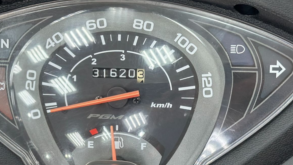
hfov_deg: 24.4
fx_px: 676
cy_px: 104
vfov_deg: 13.9
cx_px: 129
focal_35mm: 87
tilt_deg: -67.7
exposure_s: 1/120
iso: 250
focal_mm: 6.86
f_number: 1.78
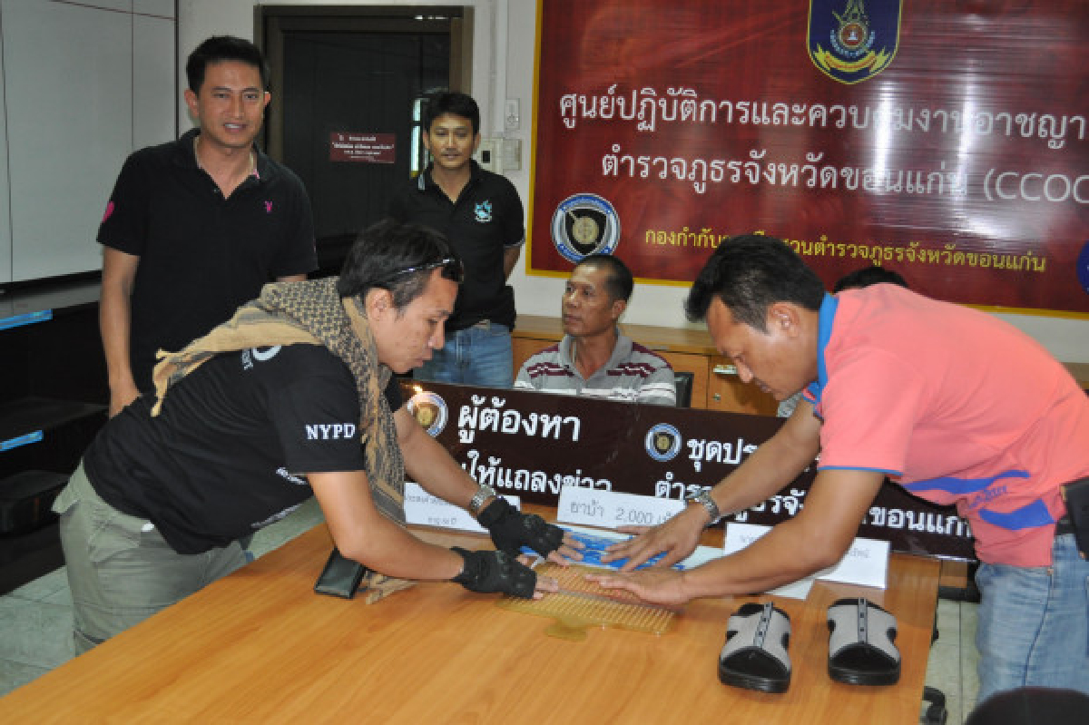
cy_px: 362
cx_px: 544
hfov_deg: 46.4
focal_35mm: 42
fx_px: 1270
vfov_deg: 31.9
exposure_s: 1/60
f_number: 4.5
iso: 800
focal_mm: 28
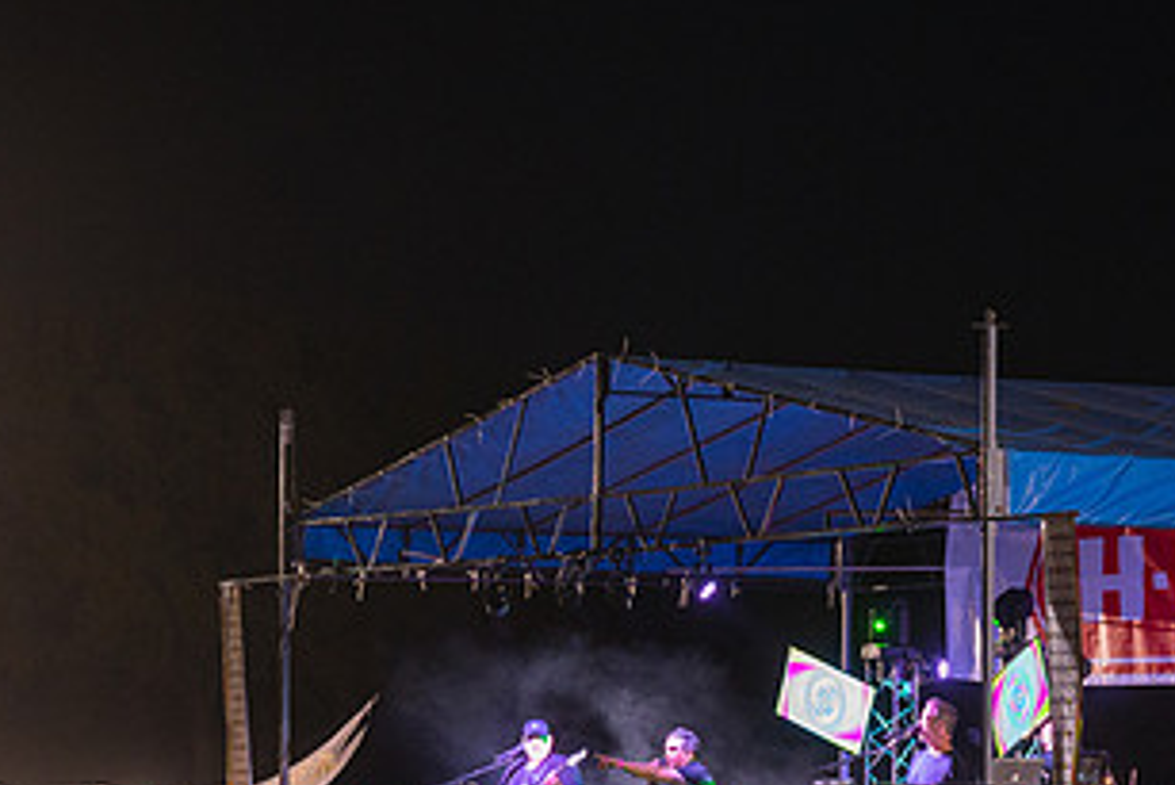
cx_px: 853
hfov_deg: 15.2
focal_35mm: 134
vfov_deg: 10.2
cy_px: 625
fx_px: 4375
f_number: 4
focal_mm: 65
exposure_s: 1/40
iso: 2500
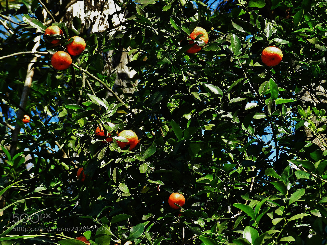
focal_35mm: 145
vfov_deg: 10.2
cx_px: 164
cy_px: 122
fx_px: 1370
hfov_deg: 13.6
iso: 160
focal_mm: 25.7
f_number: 5.1
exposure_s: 1/125
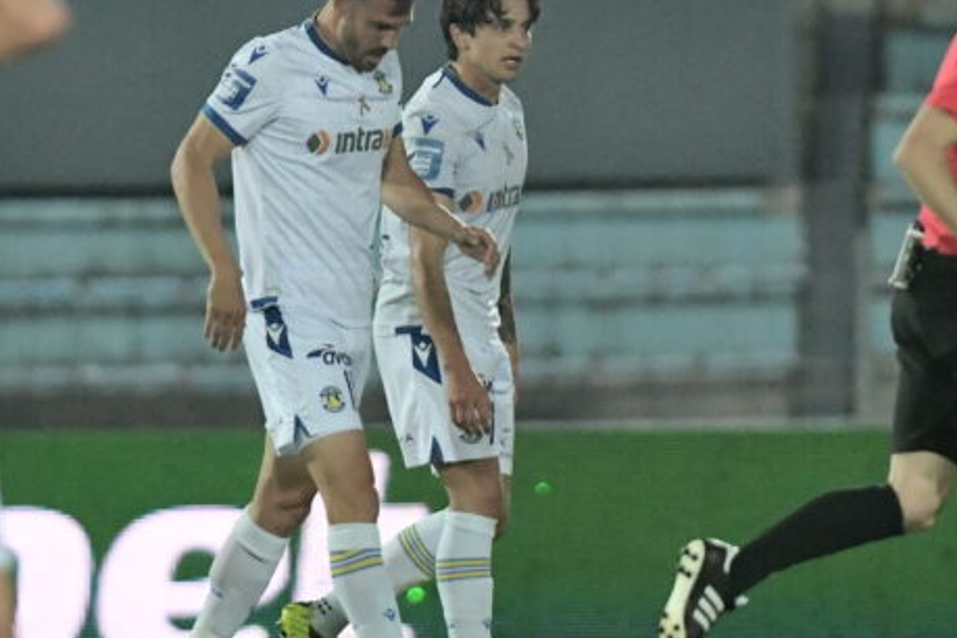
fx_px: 31260
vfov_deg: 1.2
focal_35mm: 1176
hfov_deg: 1.8
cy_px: 121
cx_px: 215
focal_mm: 300
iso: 4000
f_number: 2.8
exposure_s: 1/1250
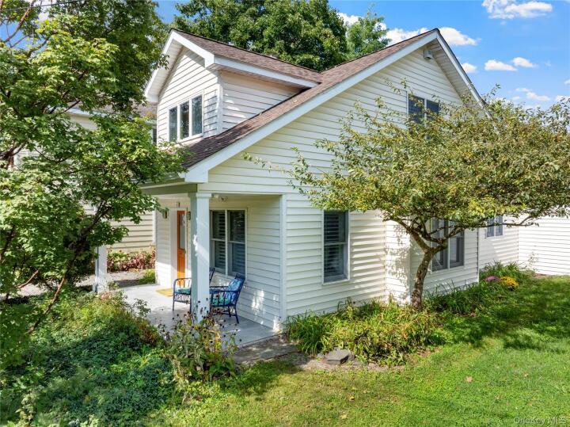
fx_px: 395
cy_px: 214
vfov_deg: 56.8
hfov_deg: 71.6
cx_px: 285
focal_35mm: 24
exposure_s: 1/160
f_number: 10
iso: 200
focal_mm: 12.29
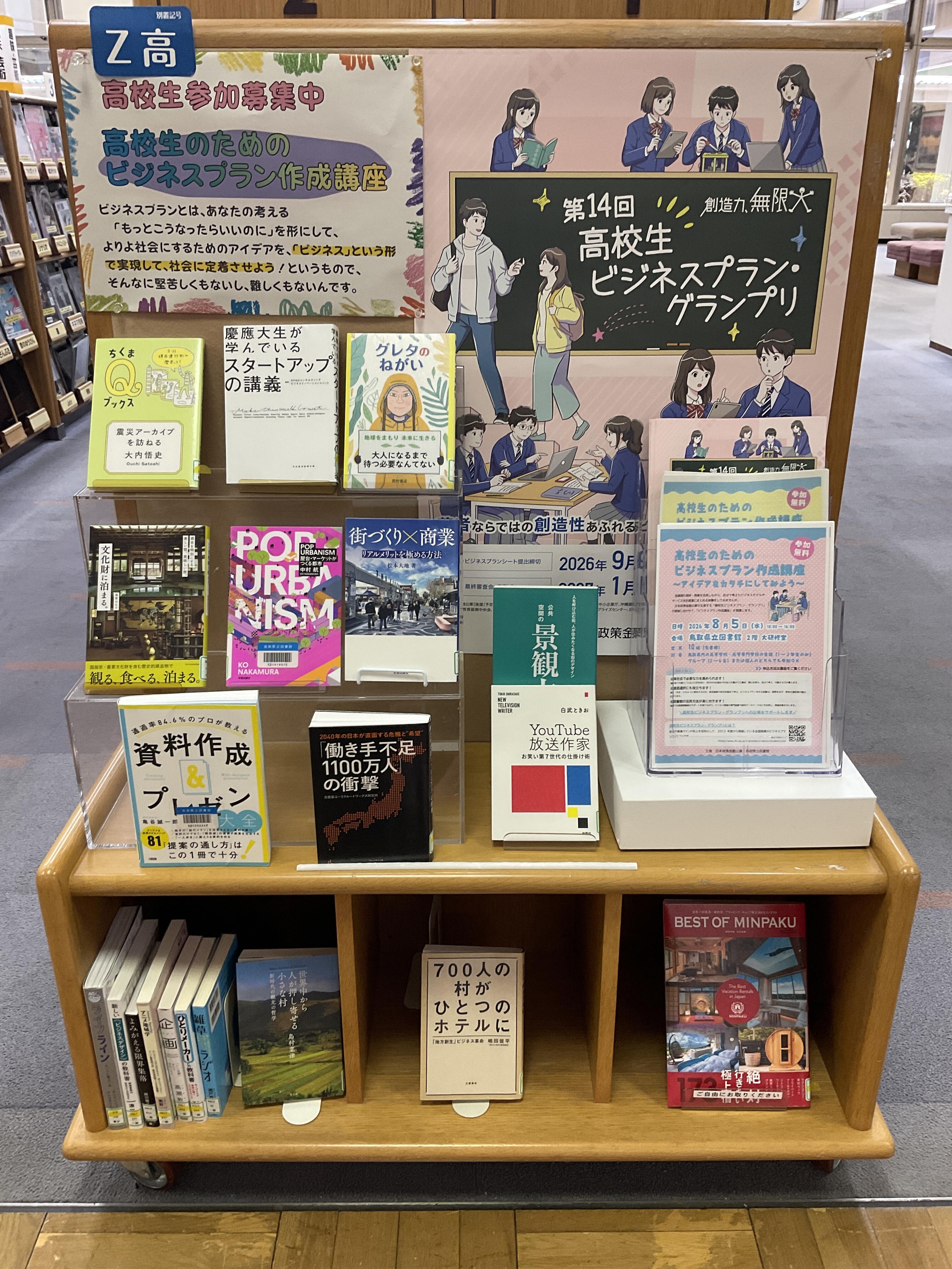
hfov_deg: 48.2
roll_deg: +0.2
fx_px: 1063
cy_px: 634
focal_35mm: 29
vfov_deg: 61.7
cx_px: 476
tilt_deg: -23.9
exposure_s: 1/60
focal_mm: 3
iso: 100
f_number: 1.8
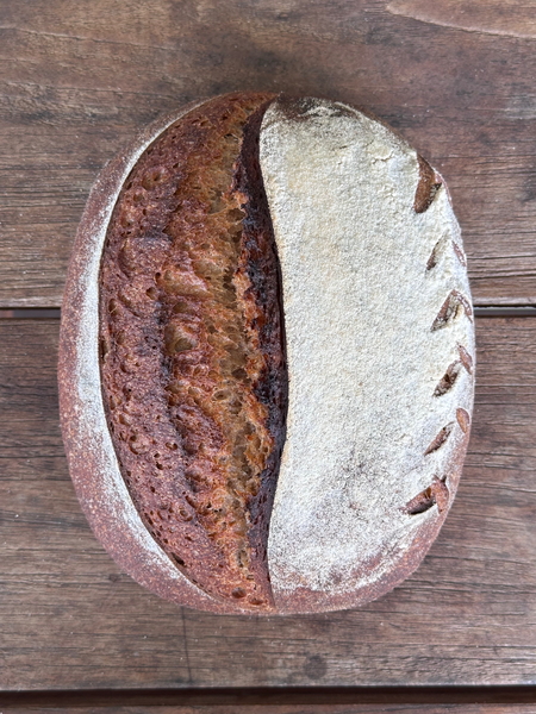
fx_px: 991
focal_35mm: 48
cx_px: 268
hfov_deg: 30.3
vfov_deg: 39.7
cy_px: 357
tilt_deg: -87.1
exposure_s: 1/262
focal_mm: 6.86
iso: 64
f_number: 1.78
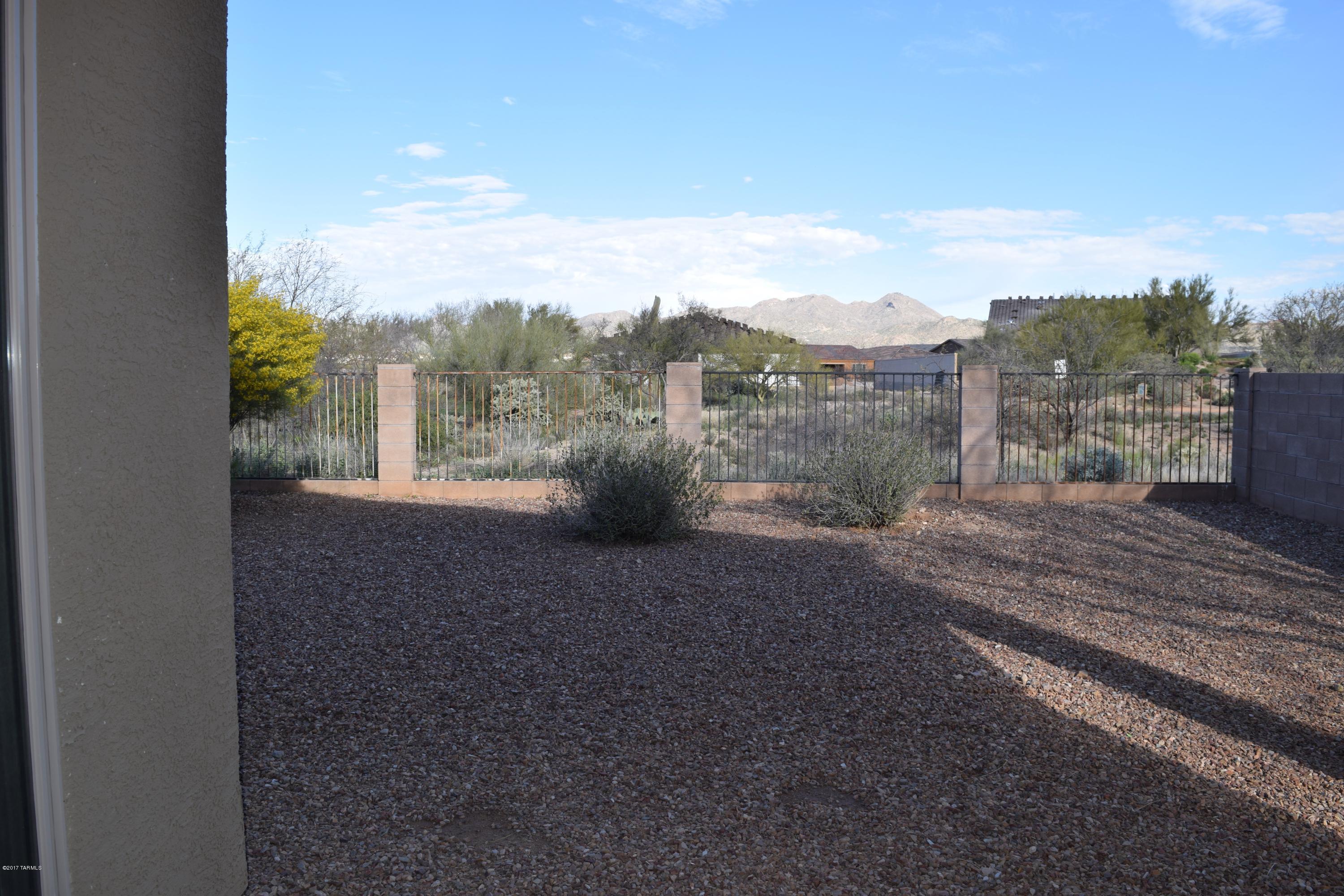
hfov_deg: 67.4
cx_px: 672
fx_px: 1008
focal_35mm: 27
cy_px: 448
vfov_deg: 47.9
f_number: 8
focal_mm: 18
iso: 100
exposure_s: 1/200
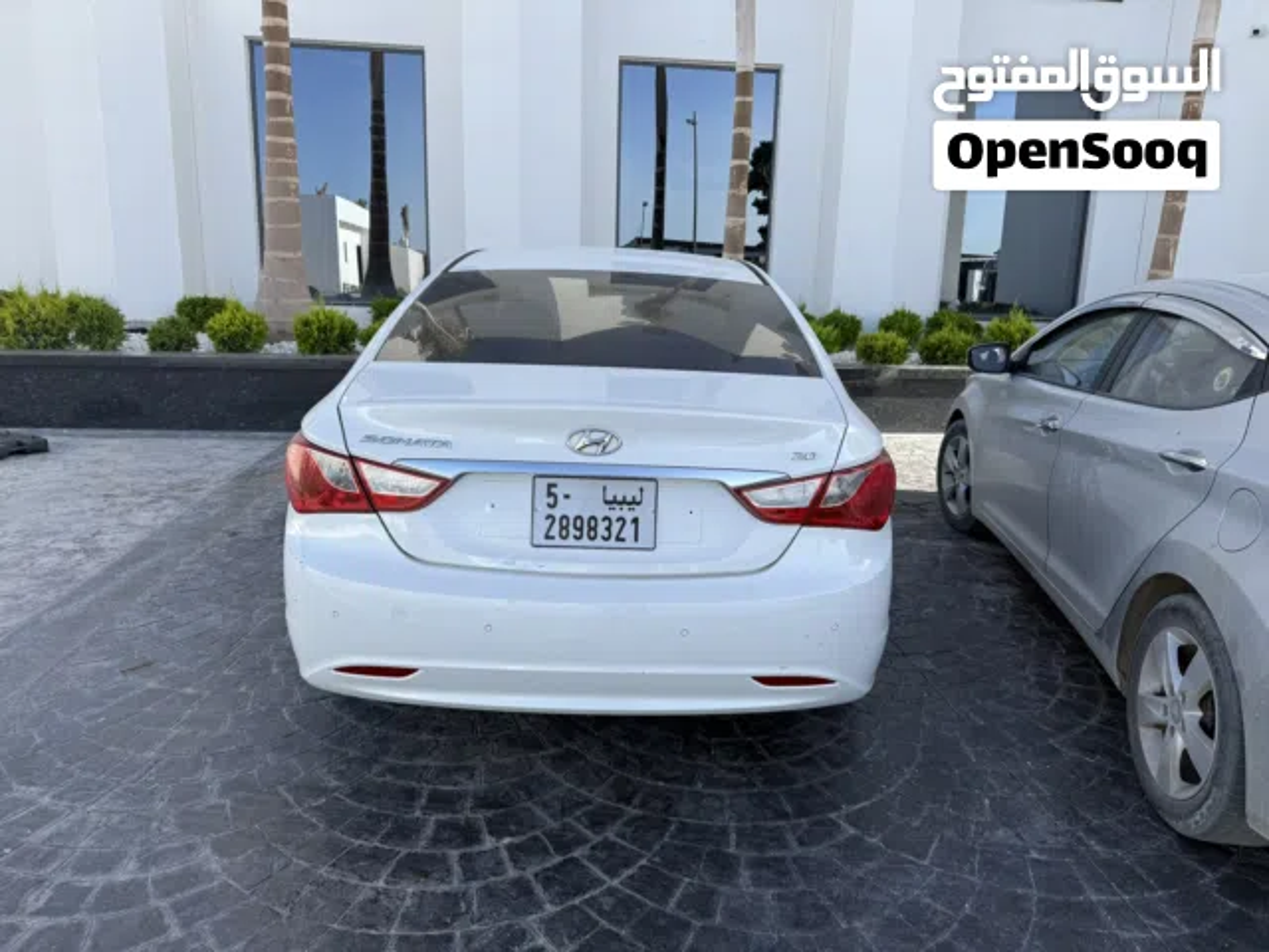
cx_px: 634
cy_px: 476
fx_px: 880
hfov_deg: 71.6
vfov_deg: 56.8
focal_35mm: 24
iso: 80
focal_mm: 6.76
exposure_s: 1/1901
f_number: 1.78
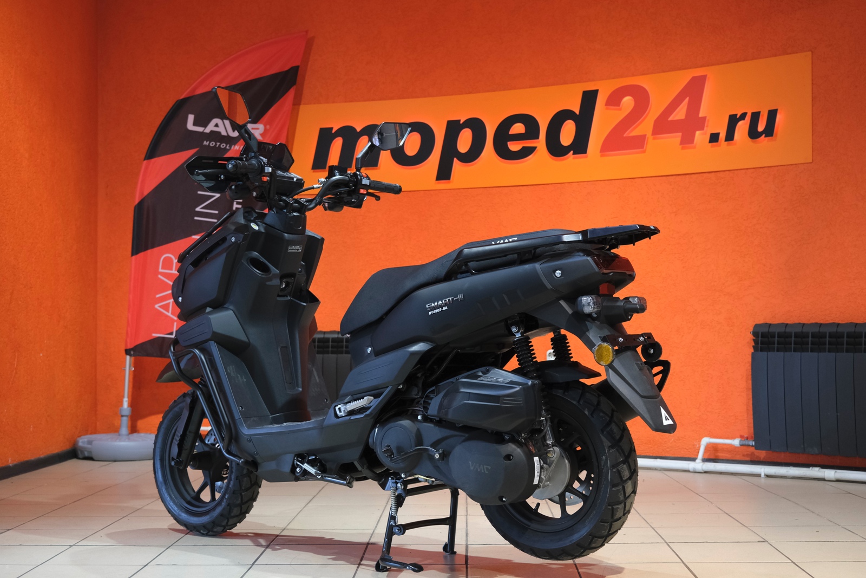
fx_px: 1179
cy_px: 289
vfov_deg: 27.5
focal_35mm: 49
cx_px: 433
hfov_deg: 40.3
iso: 1600
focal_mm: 32.5
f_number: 4
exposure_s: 1/100
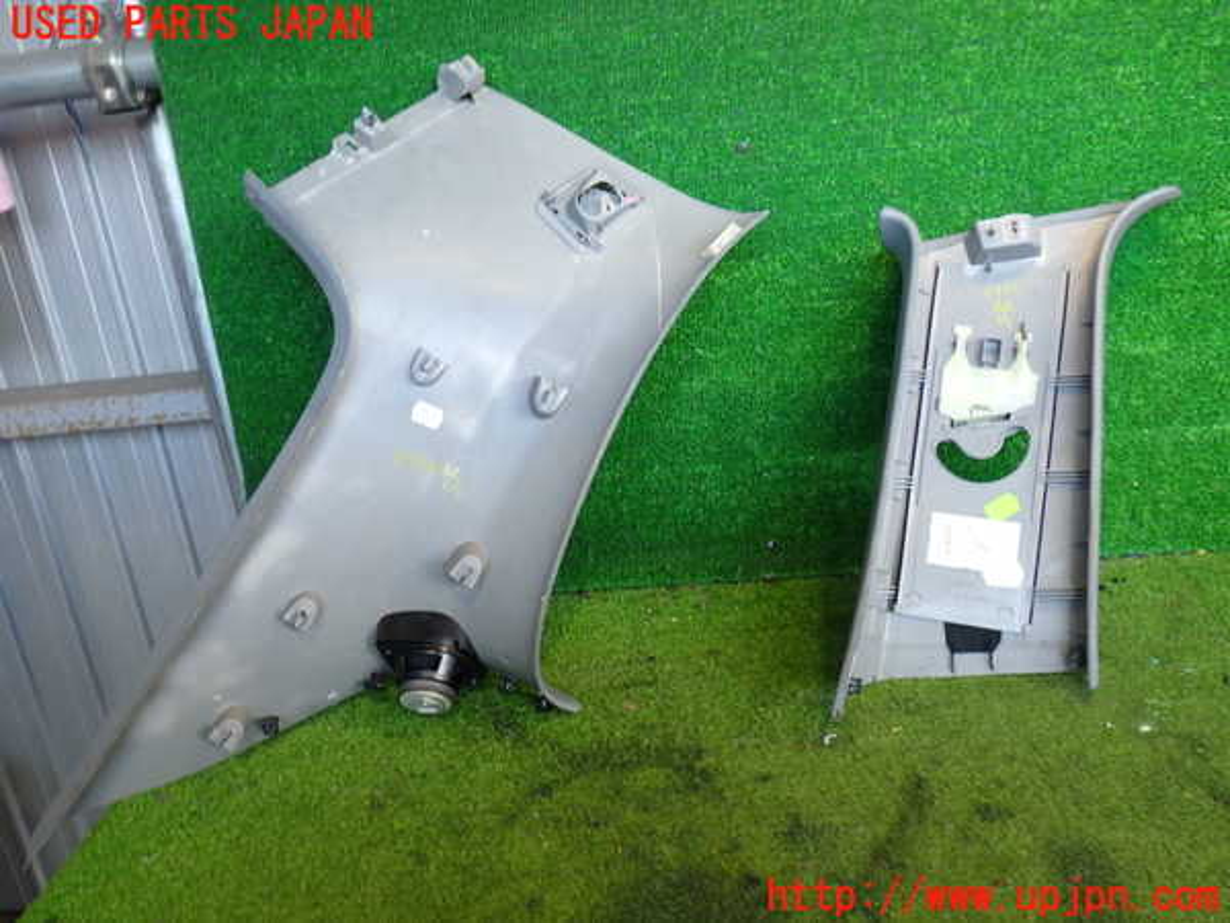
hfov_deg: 60.0
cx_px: 615
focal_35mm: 30
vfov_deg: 46.8
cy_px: 462
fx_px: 1066
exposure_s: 1/50
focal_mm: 5.4
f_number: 2.3
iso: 200
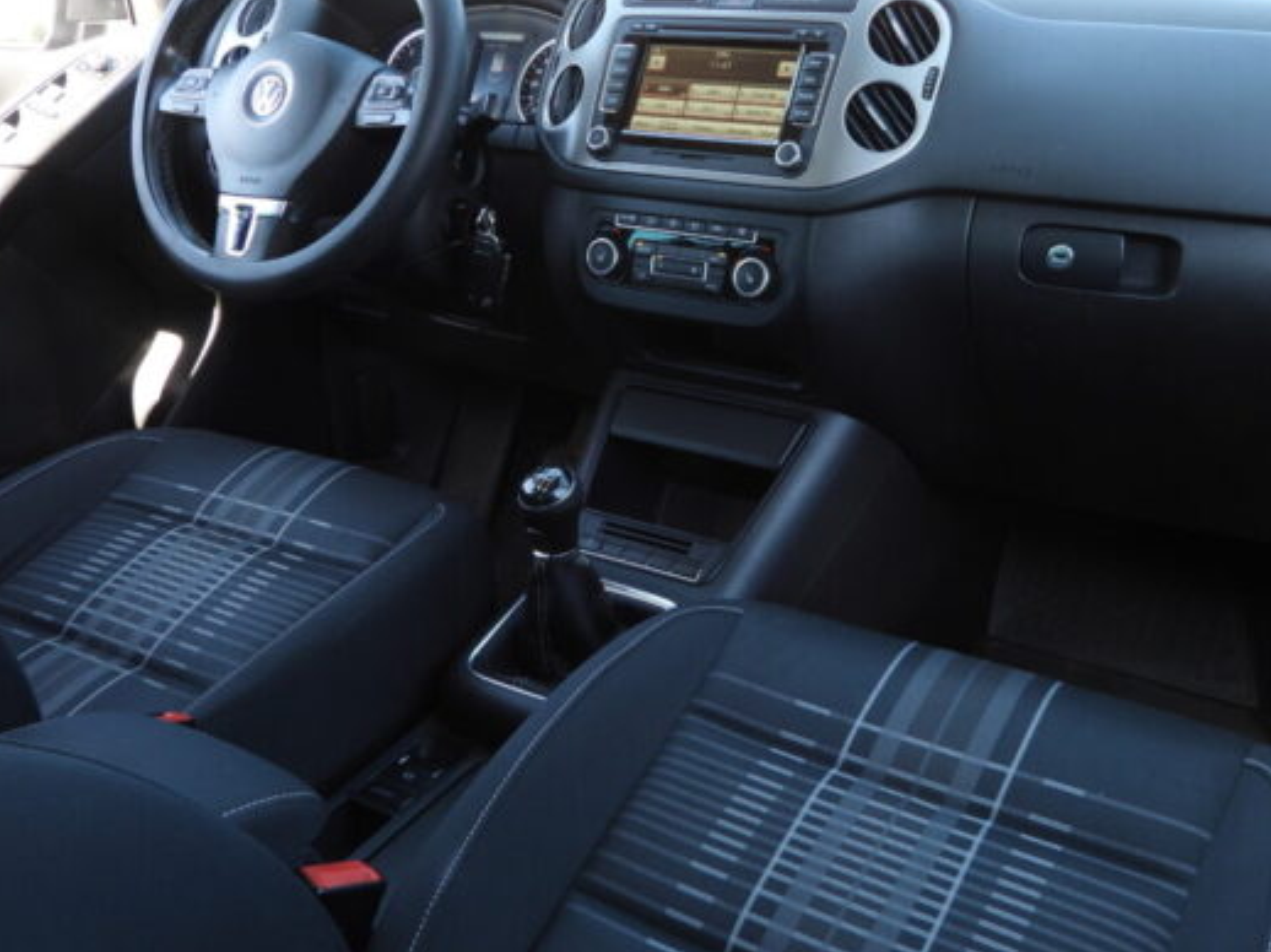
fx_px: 1211
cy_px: 471
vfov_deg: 42.9
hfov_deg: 55.1
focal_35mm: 33
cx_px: 734
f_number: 2.8
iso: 100
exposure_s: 1/60
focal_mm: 4.3
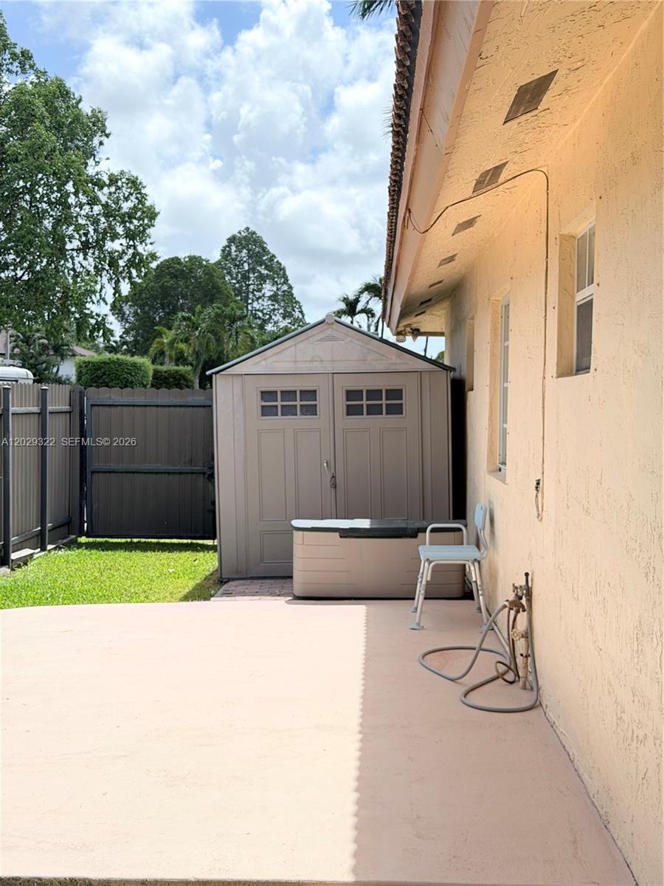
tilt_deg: -1.4
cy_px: 443
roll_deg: -1.8
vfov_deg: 39.7
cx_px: 332
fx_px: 1228
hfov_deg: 30.3
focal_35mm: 48
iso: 64
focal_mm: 6.76
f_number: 1.78
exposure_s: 1/802
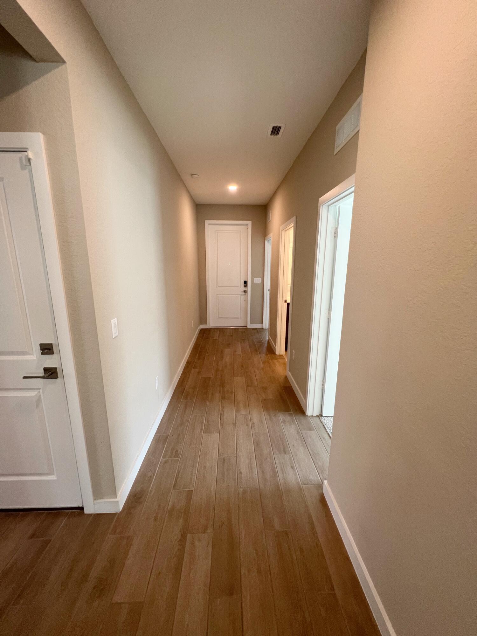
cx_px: 238
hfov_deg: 89.9
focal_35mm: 13
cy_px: 318
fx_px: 239
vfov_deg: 106.2
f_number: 1.8
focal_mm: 1.57
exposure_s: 1/60
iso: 160
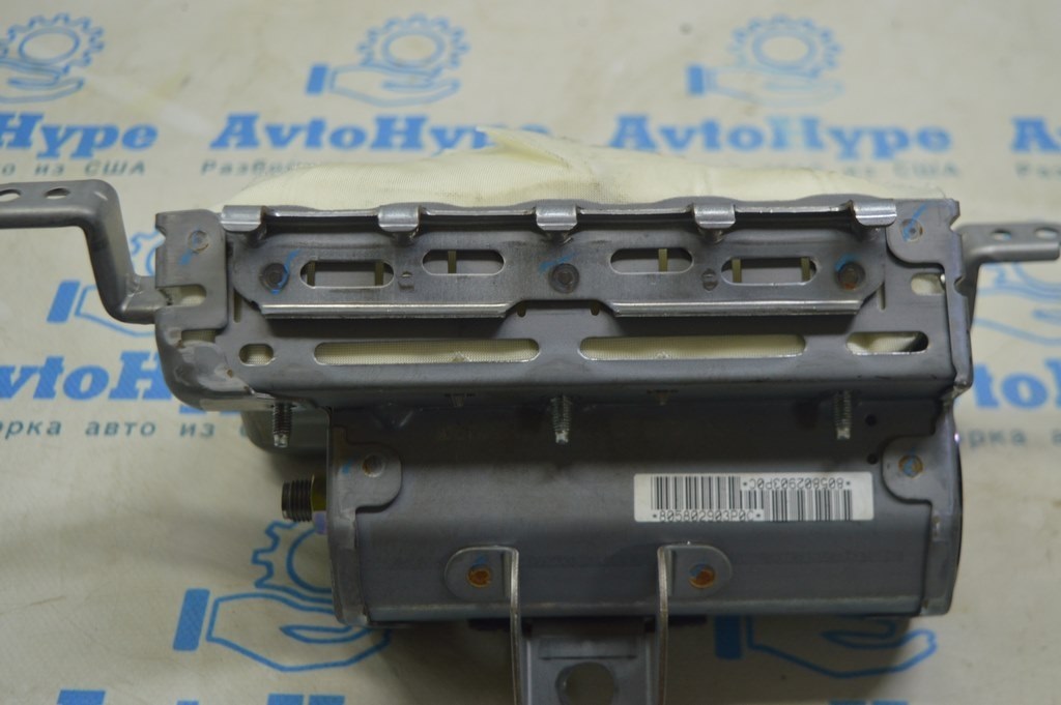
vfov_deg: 26.4
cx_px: 530
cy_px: 352
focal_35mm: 51
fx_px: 1502
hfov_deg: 38.9
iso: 400
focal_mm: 34
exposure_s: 1/50
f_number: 4.5
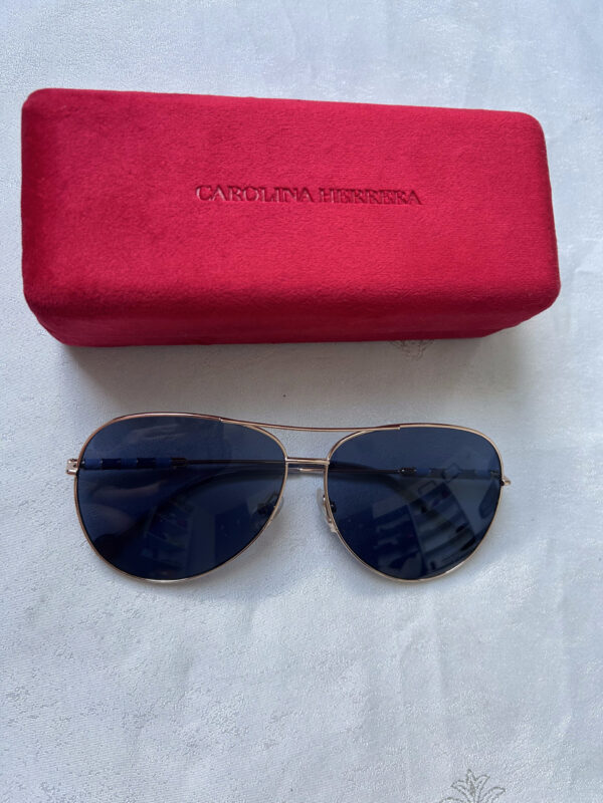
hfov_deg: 53.1
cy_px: 402
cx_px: 302
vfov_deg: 67.3
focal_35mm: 26
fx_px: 604
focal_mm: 5.7
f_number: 1.5
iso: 100
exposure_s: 1/121
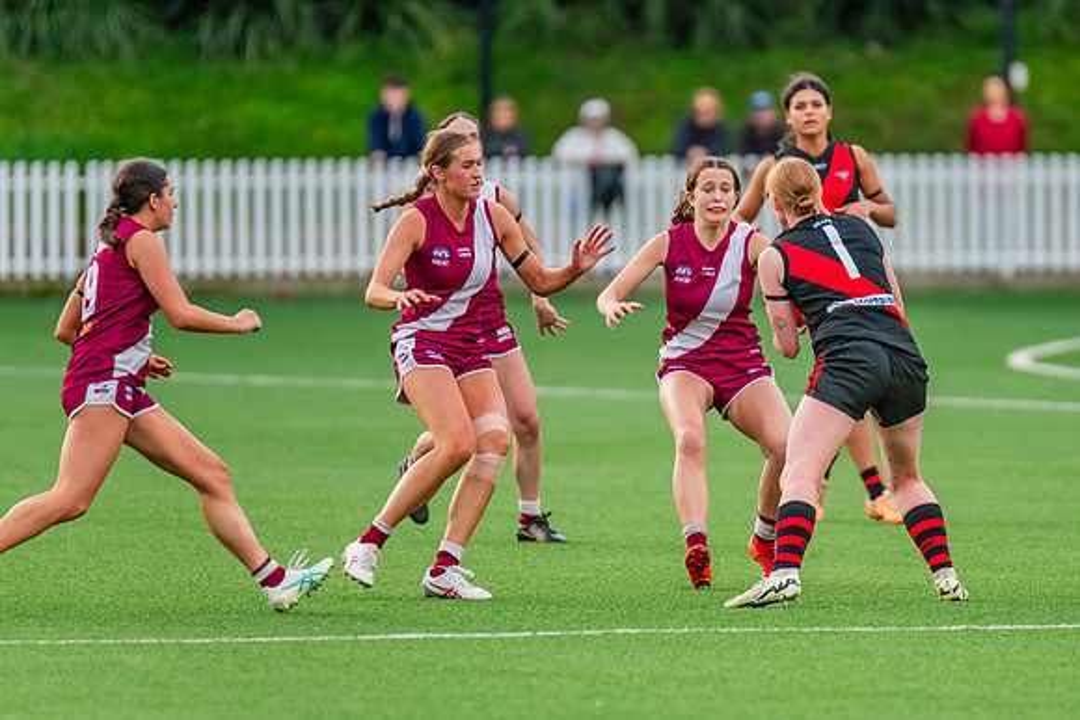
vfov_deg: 2.4
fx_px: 17558
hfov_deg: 3.5
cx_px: 729
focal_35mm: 585
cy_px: 338
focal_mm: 420
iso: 1100
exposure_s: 1/800
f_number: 4
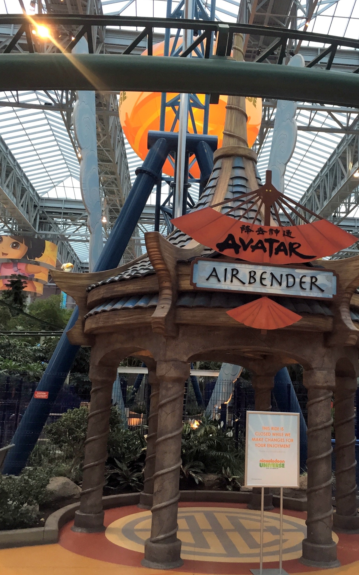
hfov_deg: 36.1
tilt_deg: +13.0
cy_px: 275
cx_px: 217
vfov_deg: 55.3
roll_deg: -3.0
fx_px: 548
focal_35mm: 35
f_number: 2.2
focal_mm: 4.15
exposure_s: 1/30
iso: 64
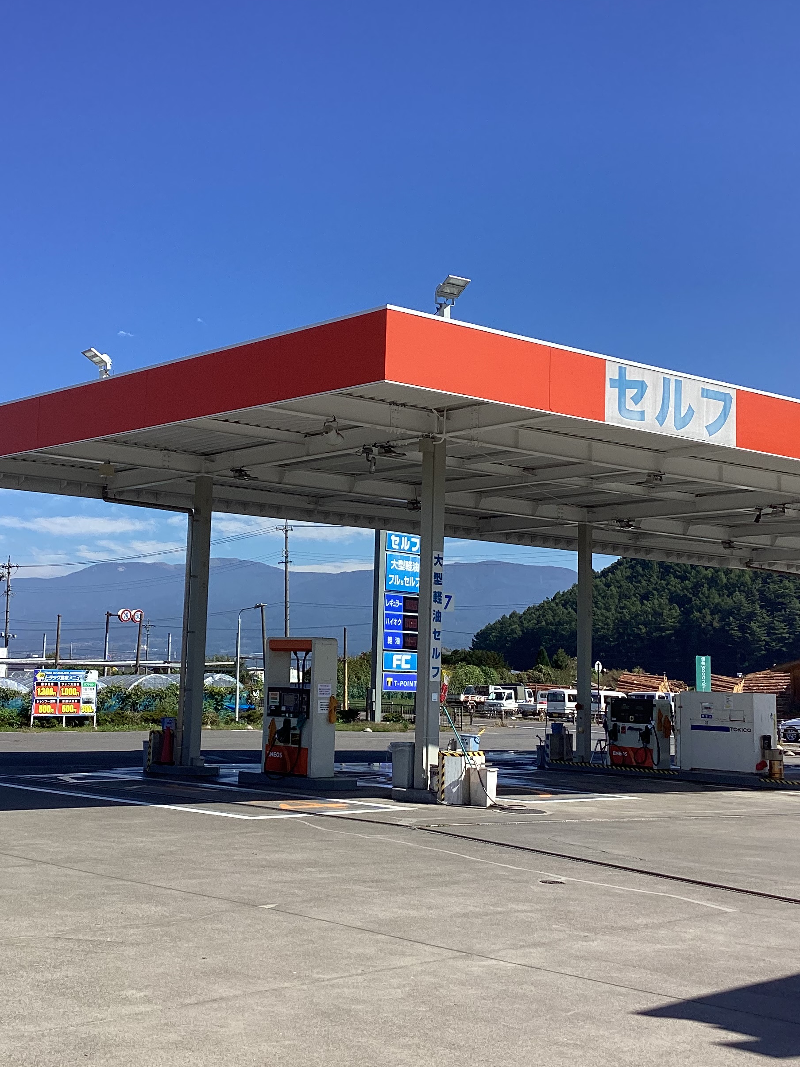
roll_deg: -0.6
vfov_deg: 44.8
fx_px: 1294
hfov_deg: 34.3
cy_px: 529
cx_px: 368
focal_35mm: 42
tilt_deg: +4.7
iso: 25
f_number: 2.4
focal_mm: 3.3
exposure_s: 1/1314
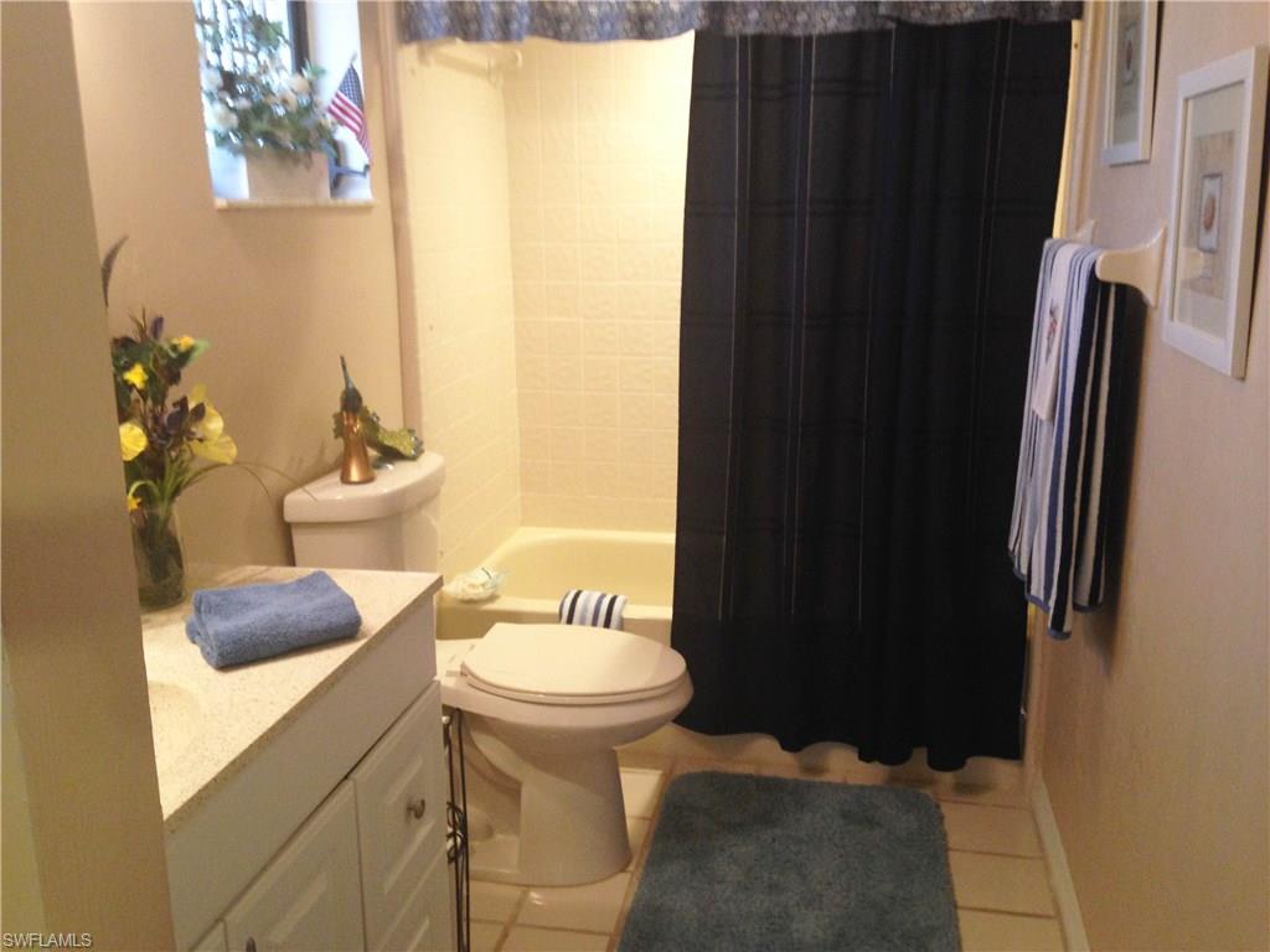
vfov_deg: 42.9
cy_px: 476
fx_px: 1211
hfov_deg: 55.4
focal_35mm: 33
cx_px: 635
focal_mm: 4.12
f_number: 2.4
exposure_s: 1/20
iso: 125
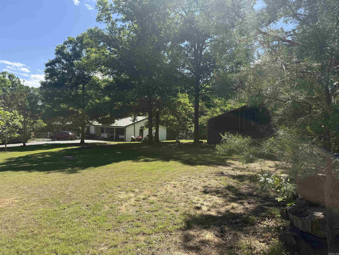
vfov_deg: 56.8
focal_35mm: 24
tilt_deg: -0.1
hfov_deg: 71.6
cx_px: 170
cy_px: 128
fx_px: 235
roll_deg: -2.2
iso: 100
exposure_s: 1/2907
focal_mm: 6.76
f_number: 1.78
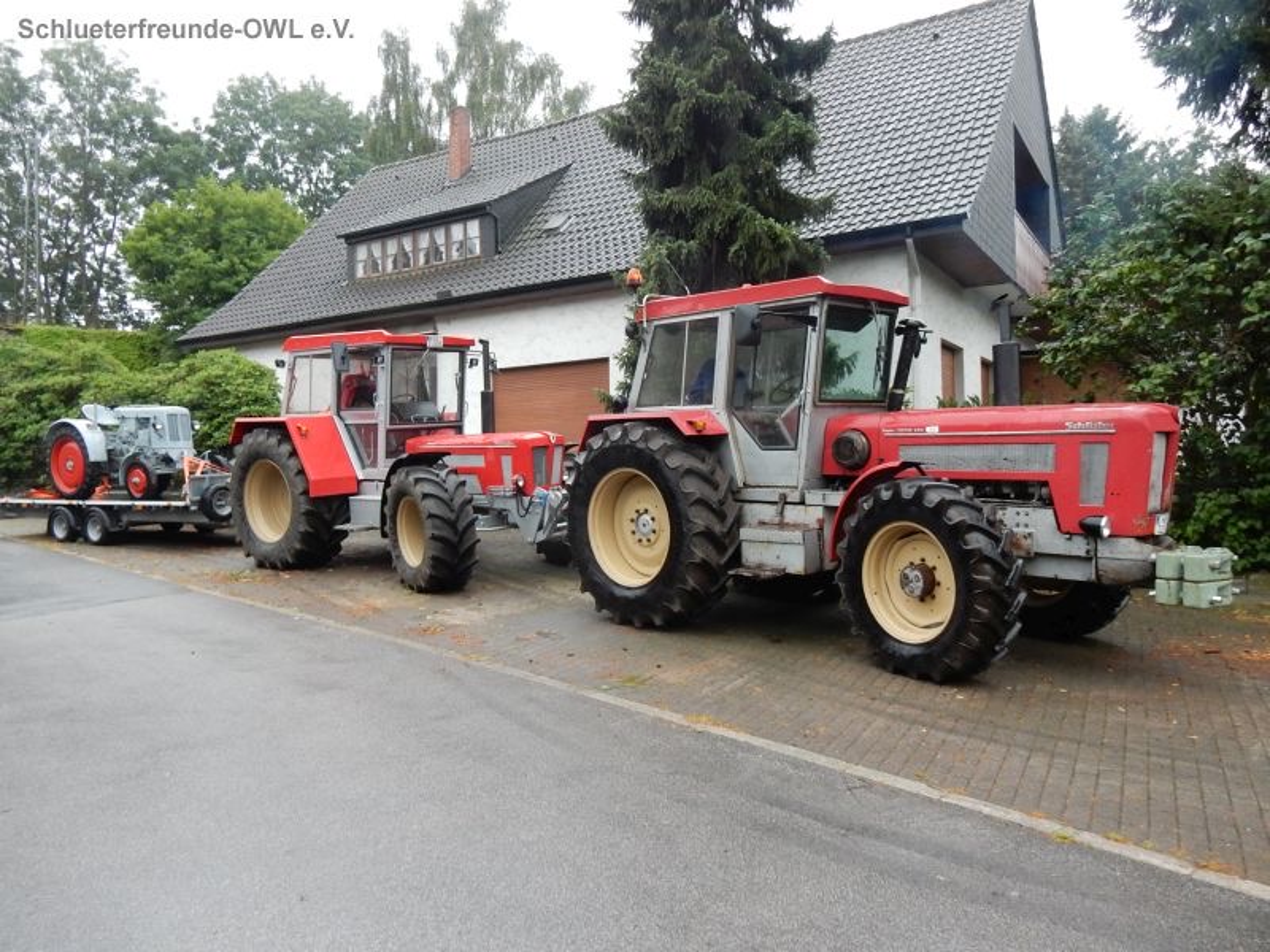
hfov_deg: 69.4
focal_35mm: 25
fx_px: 917
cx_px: 635
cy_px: 476
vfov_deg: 54.9
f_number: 3.7
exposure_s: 1/30
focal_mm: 4.5
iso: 320
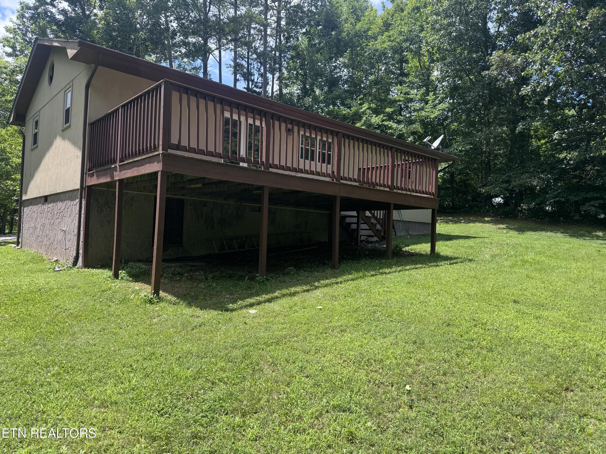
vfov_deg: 56.8
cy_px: 227
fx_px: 420
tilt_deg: +2.6
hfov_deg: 71.6
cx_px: 303
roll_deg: -2.2
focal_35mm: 24
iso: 80
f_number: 1.78
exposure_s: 1/1560
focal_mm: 6.76
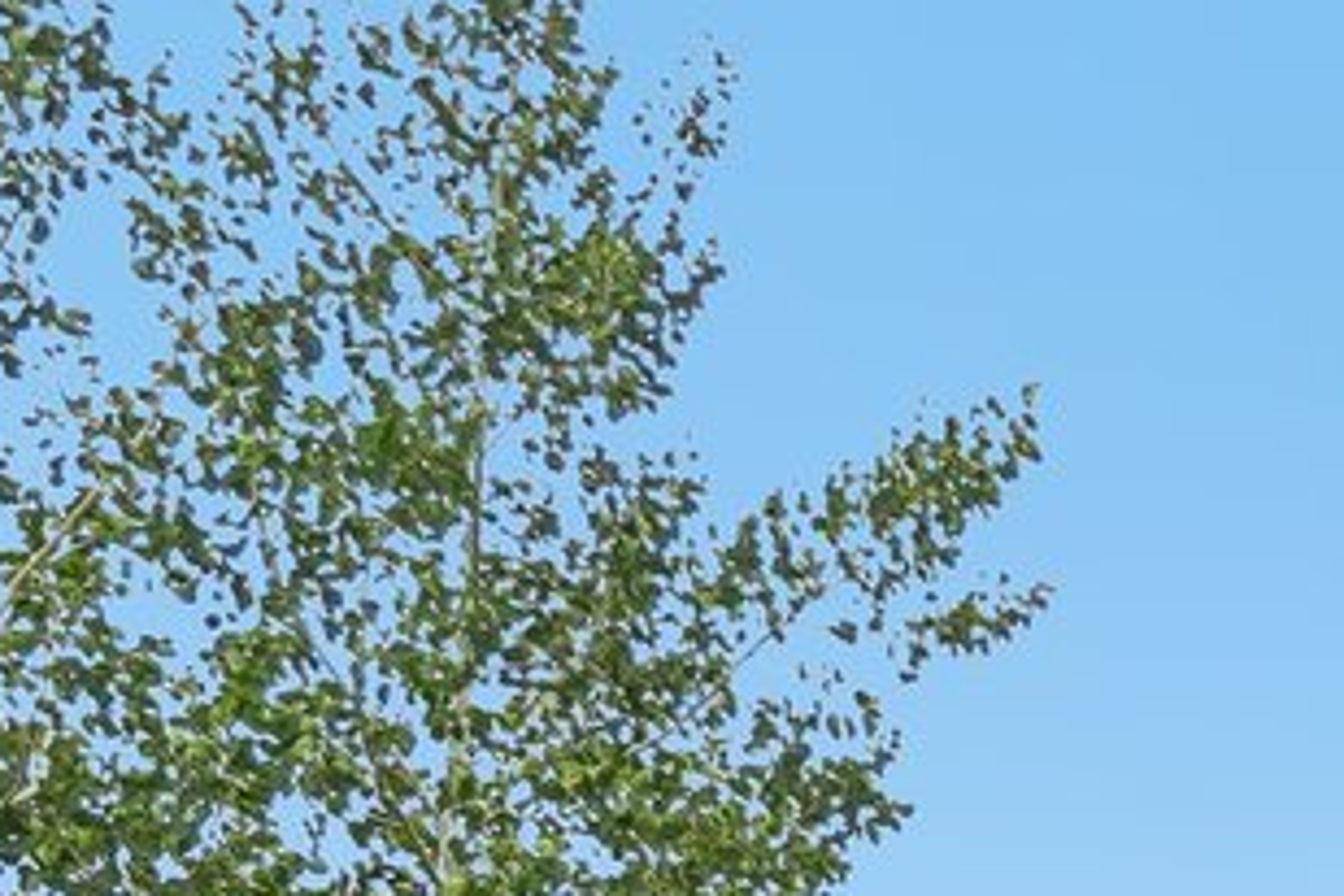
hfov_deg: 10.3
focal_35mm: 149
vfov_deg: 8.3
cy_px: 2273
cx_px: 3919
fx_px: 5574
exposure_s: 1/200
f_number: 8
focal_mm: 15
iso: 320
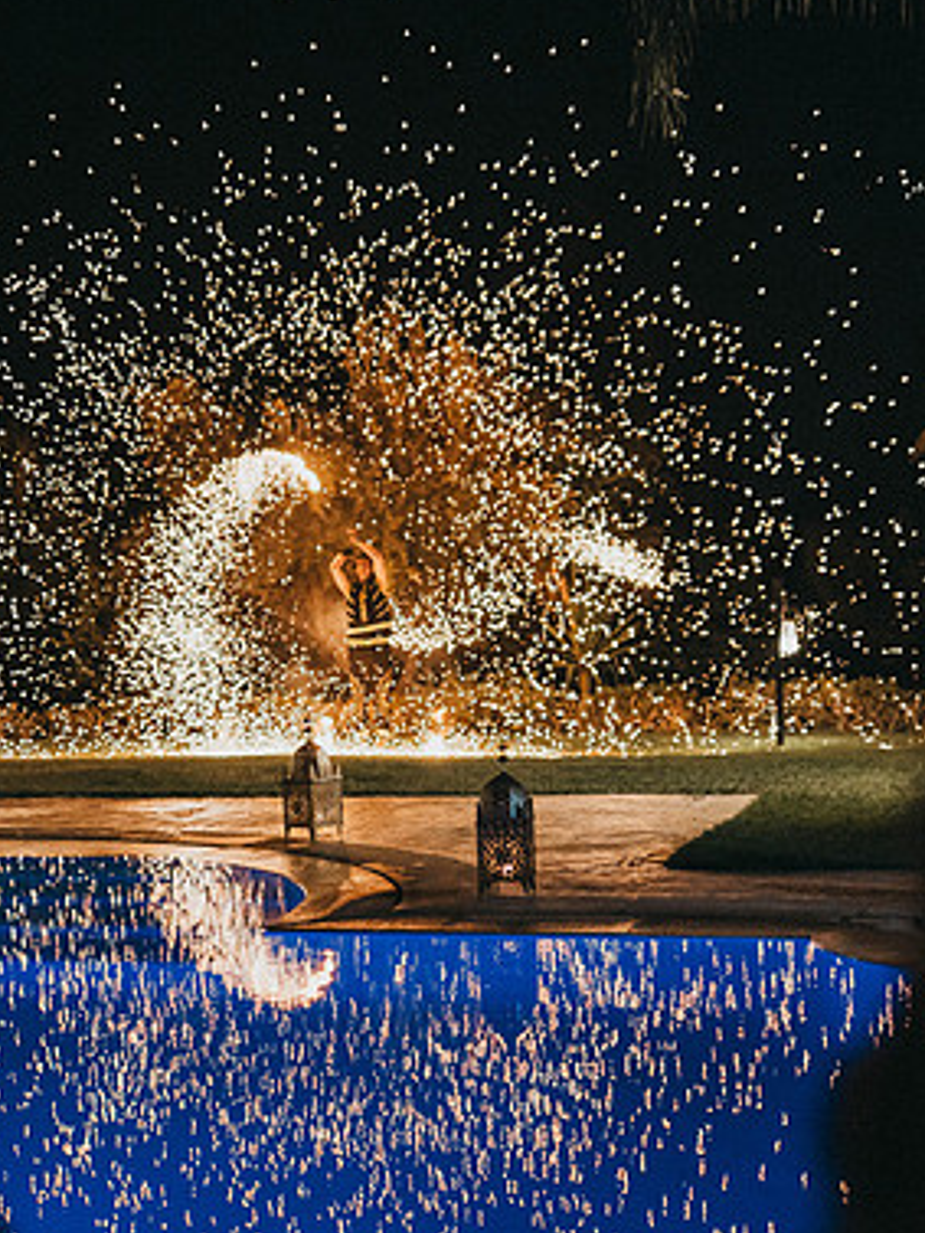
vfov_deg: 26.3
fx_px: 2635
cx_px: 435
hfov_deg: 19.9
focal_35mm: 74
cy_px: 610
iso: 400
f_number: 1.4
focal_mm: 50
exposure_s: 1/400
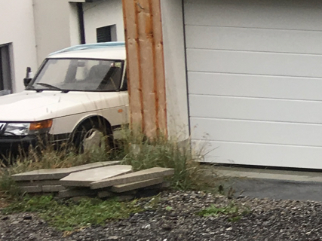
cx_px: 770
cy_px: 72
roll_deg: -1.4
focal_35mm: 139
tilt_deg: -9.0
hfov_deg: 11.7
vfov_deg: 10.7
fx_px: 1293
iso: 25
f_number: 2.2
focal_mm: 4.15
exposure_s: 1/269
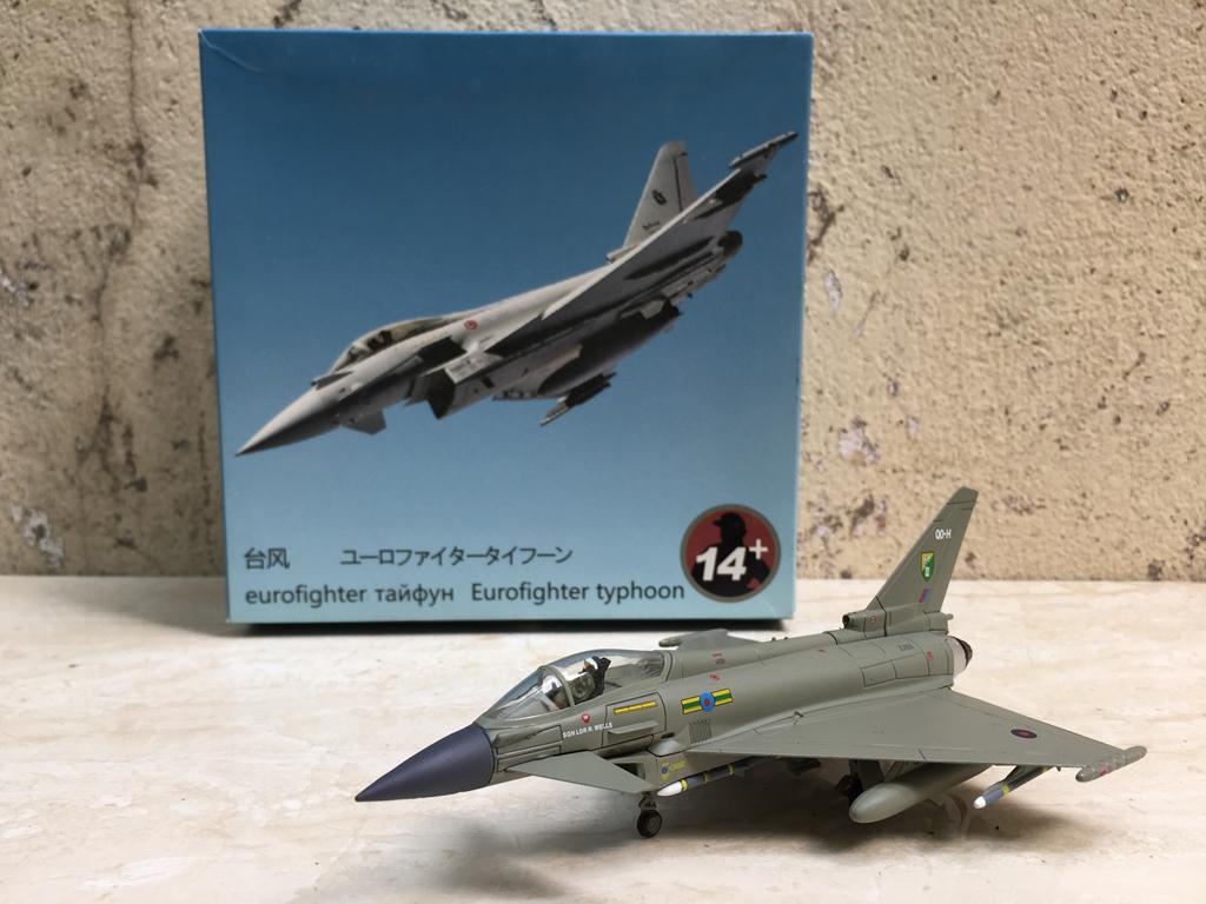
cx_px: 603
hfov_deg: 61.7
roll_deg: -0.8
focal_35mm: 29
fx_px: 1010
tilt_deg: -6.9
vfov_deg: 48.2
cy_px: 452
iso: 32
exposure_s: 1/153
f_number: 2.2
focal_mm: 4.15
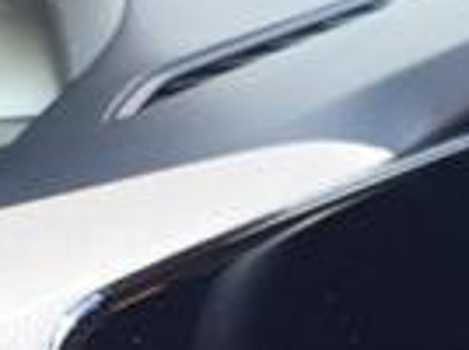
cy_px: 779
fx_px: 1582
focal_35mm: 117
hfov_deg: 13.3
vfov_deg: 11.0
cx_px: 1068
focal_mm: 5.24
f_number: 1.7
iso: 64
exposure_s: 1/100
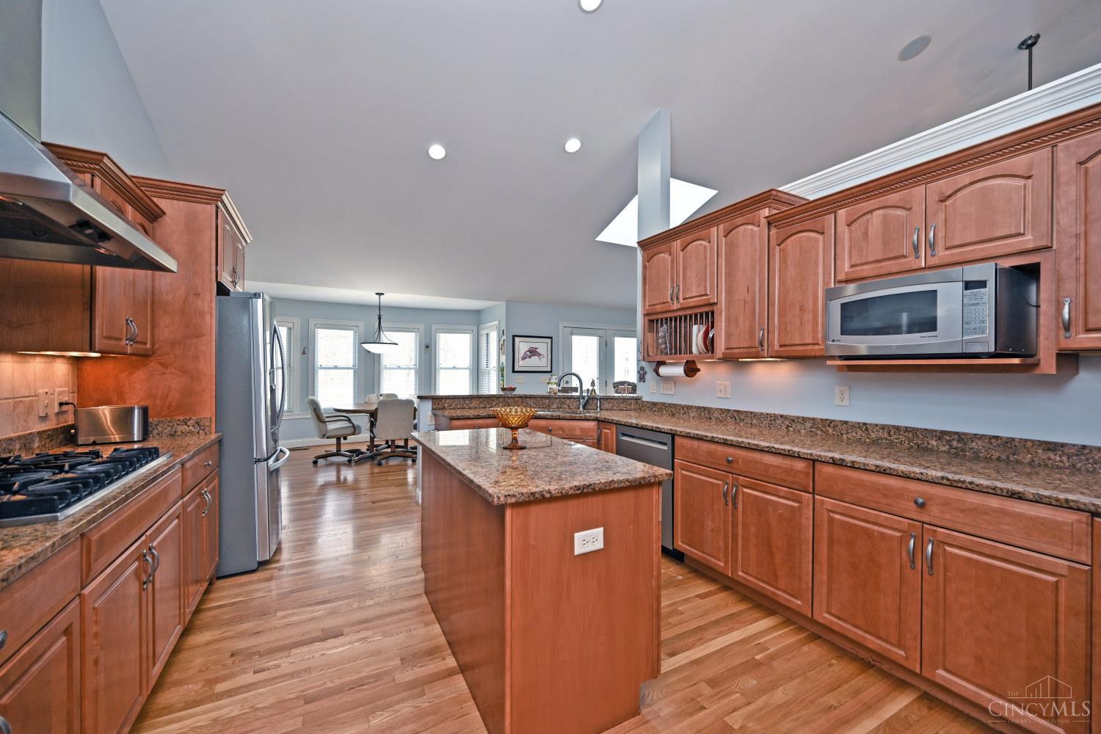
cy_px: 367
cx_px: 550
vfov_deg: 81.2
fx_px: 428
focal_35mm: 14
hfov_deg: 104.3
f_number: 4.5
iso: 200
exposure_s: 1/80
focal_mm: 14
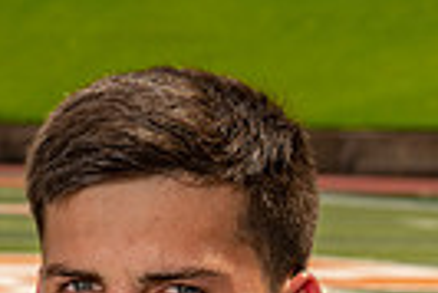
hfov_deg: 8.7
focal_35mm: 237
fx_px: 2887
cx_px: 175
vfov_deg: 5.6
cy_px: 701
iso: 100
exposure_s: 1/160
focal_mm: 70
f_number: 8
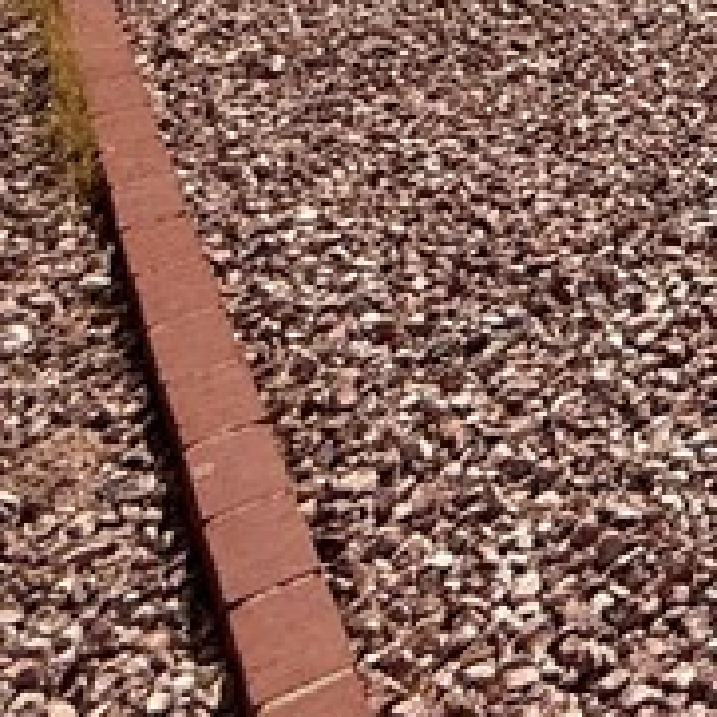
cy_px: -673
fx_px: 1640
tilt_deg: +2.3
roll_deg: -0.3
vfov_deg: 18.0
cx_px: 1541
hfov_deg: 16.5
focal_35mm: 70
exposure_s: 1/4425
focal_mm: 2.22
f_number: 2.2
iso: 50
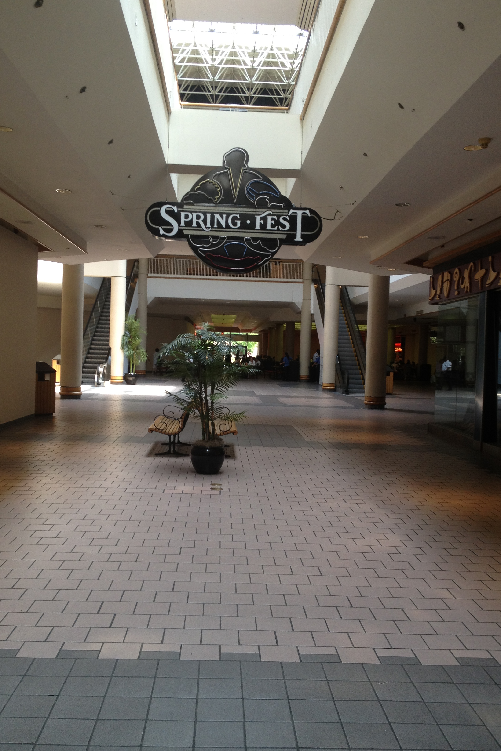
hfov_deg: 35.9
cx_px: 246
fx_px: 772
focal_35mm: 37
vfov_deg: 51.9
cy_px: 373
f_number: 2.4
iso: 80
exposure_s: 1/60
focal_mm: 4.28
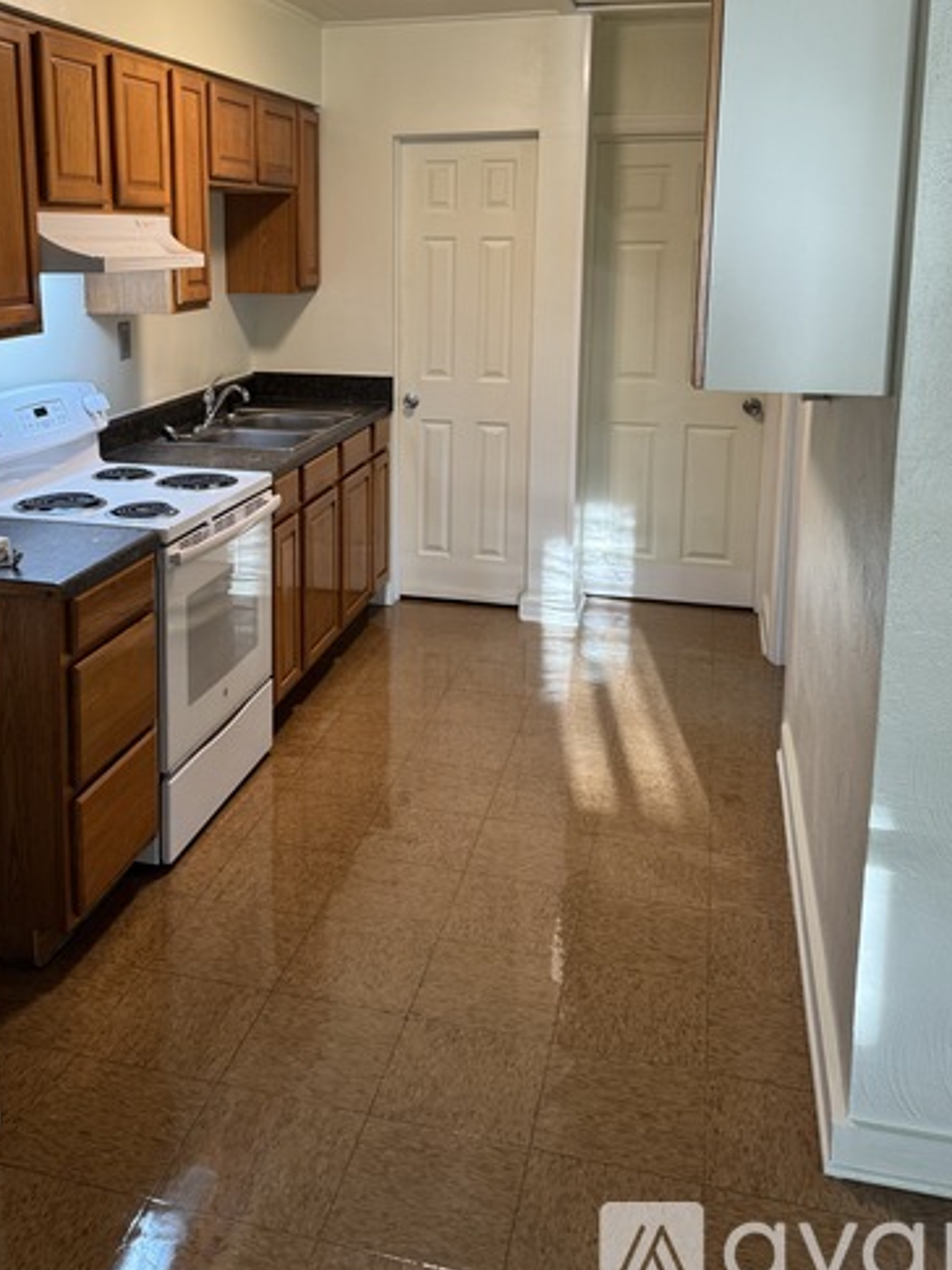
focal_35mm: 33
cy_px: 433
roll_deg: +0.5
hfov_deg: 42.7
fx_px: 1210
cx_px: 369
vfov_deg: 54.3
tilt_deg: -9.7
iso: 160
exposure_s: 1/60
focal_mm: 6.76
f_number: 1.78
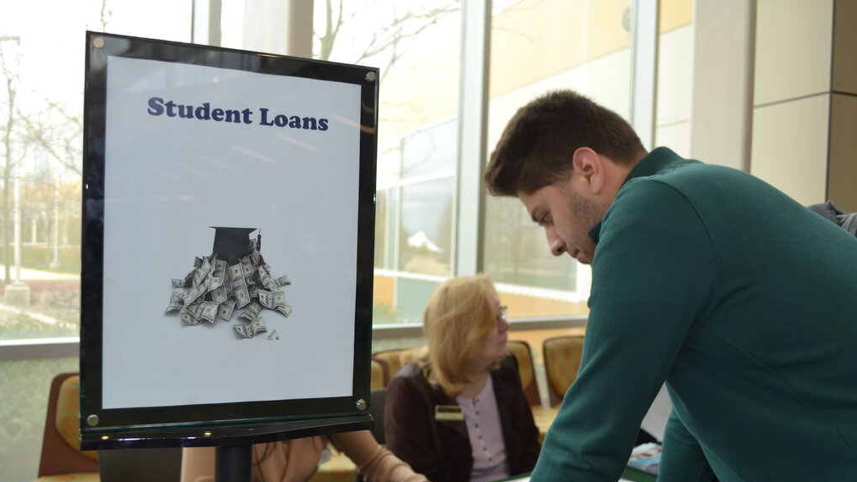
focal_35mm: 35
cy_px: 283
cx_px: 424
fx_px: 795
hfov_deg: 56.6
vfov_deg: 33.6
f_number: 3.8
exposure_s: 1/30
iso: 100
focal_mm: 22
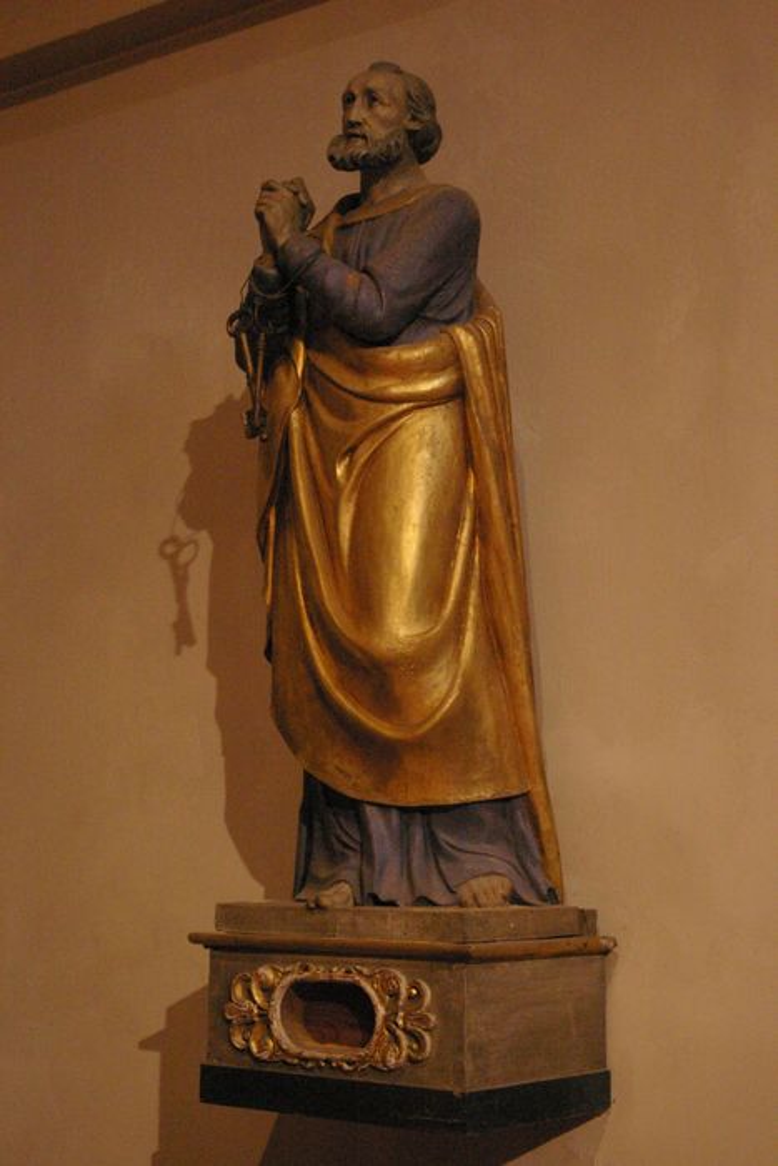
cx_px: 389
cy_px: 583
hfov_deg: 22.6
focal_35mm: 60
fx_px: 1944
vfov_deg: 33.4
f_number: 4.5
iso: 3200
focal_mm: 40
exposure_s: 1/30
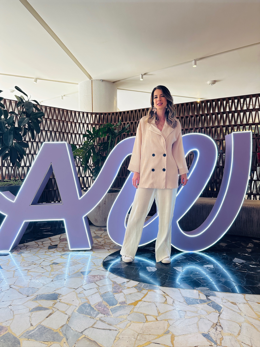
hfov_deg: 56.8
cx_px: 130
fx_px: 240
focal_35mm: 24
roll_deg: -0.5
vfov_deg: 71.6
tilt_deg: -0.6
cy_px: 174
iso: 100
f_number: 1.78
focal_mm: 6.86
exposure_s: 1/120
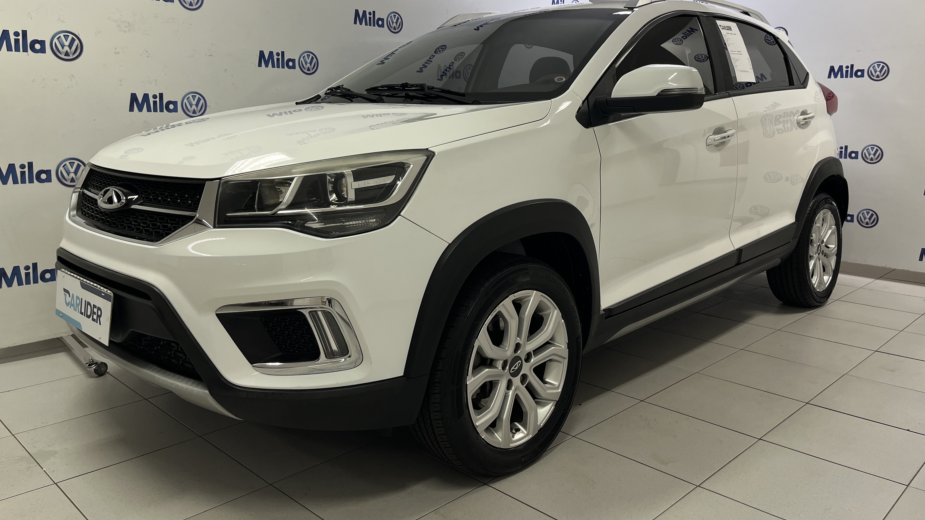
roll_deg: -0.2
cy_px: 184
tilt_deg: -5.2
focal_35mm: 29
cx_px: 460
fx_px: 711
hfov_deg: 66.1
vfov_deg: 39.8
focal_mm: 5.1
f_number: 1.6
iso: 64
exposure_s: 1/60
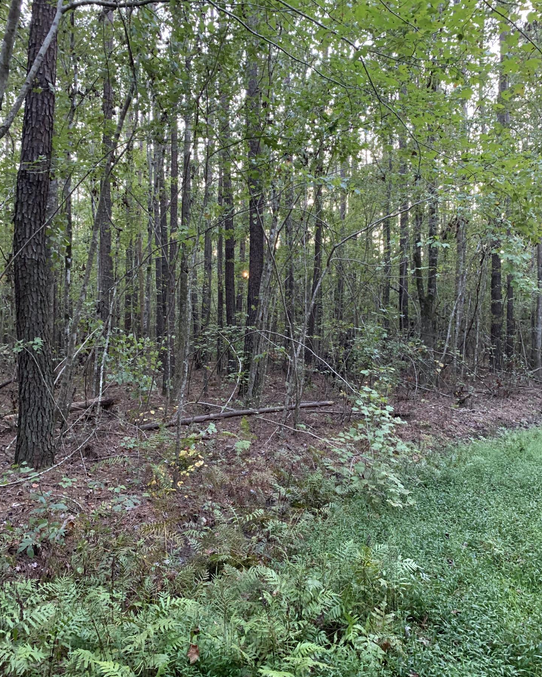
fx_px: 562
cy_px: 343
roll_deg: +0.1
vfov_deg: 62.2
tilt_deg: +0.6
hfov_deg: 51.5
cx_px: 276
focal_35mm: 28
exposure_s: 1/60
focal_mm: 4.25
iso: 250
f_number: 1.8
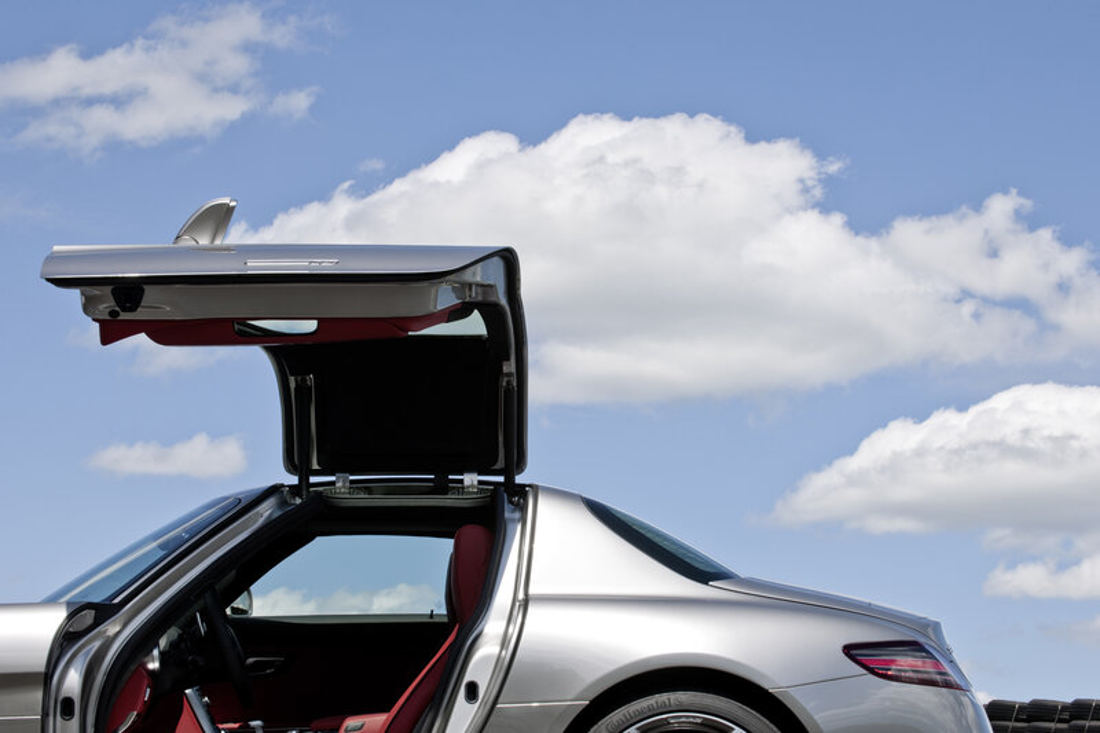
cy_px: 366
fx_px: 2505
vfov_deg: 16.6
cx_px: 550
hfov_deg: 24.8
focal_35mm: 82
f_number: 11
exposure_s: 1/100
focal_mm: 82
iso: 100
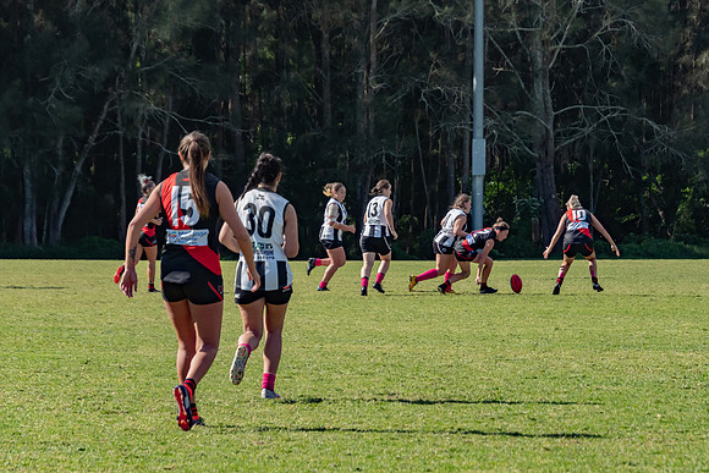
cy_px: 275
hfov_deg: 8.7
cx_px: 412
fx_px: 4661
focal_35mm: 237
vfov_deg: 5.8
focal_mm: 135
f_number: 6.3
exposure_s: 1/3200
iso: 800
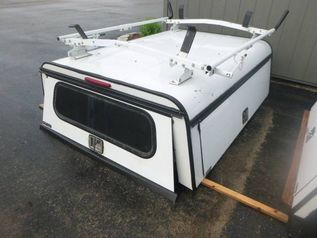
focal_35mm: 25
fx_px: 229
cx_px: 158
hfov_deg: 69.4
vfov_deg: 54.9
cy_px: 119
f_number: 3.9
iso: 100
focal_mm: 4.5
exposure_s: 1/125
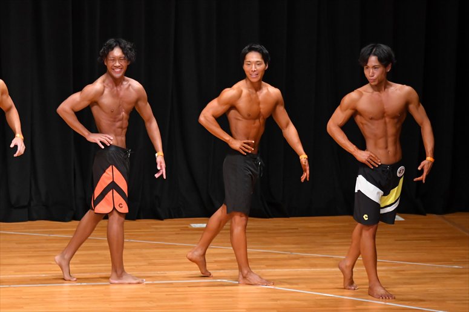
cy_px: 156
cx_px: 234
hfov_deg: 7.6
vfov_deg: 5.1
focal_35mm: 270
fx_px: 3516
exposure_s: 1/400
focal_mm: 180
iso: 5000
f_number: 5.6
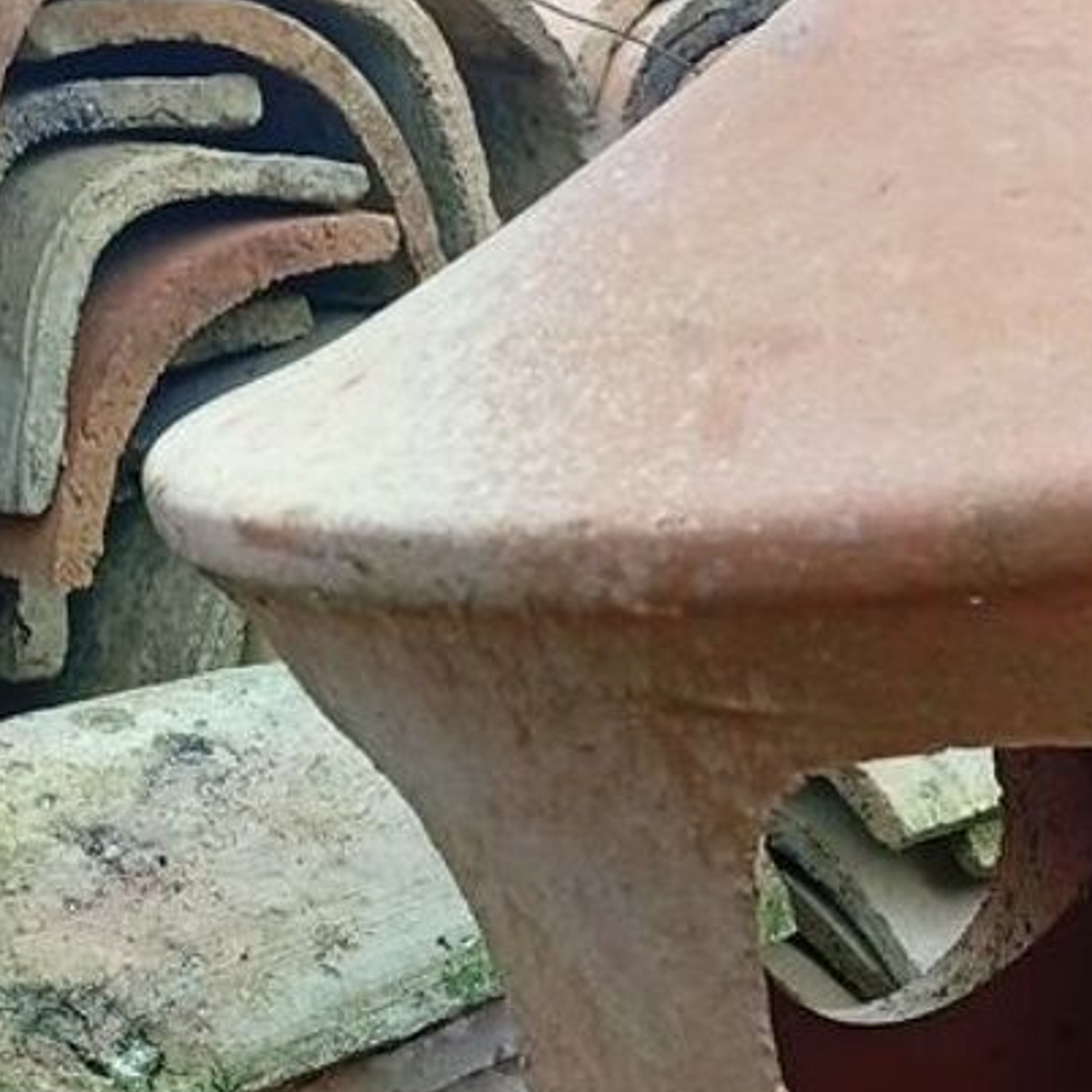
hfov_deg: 20.9
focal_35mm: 79
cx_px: 1176
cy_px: 1361
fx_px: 2820
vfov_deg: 20.3
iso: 100
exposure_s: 1/50
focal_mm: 3.98
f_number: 1.8
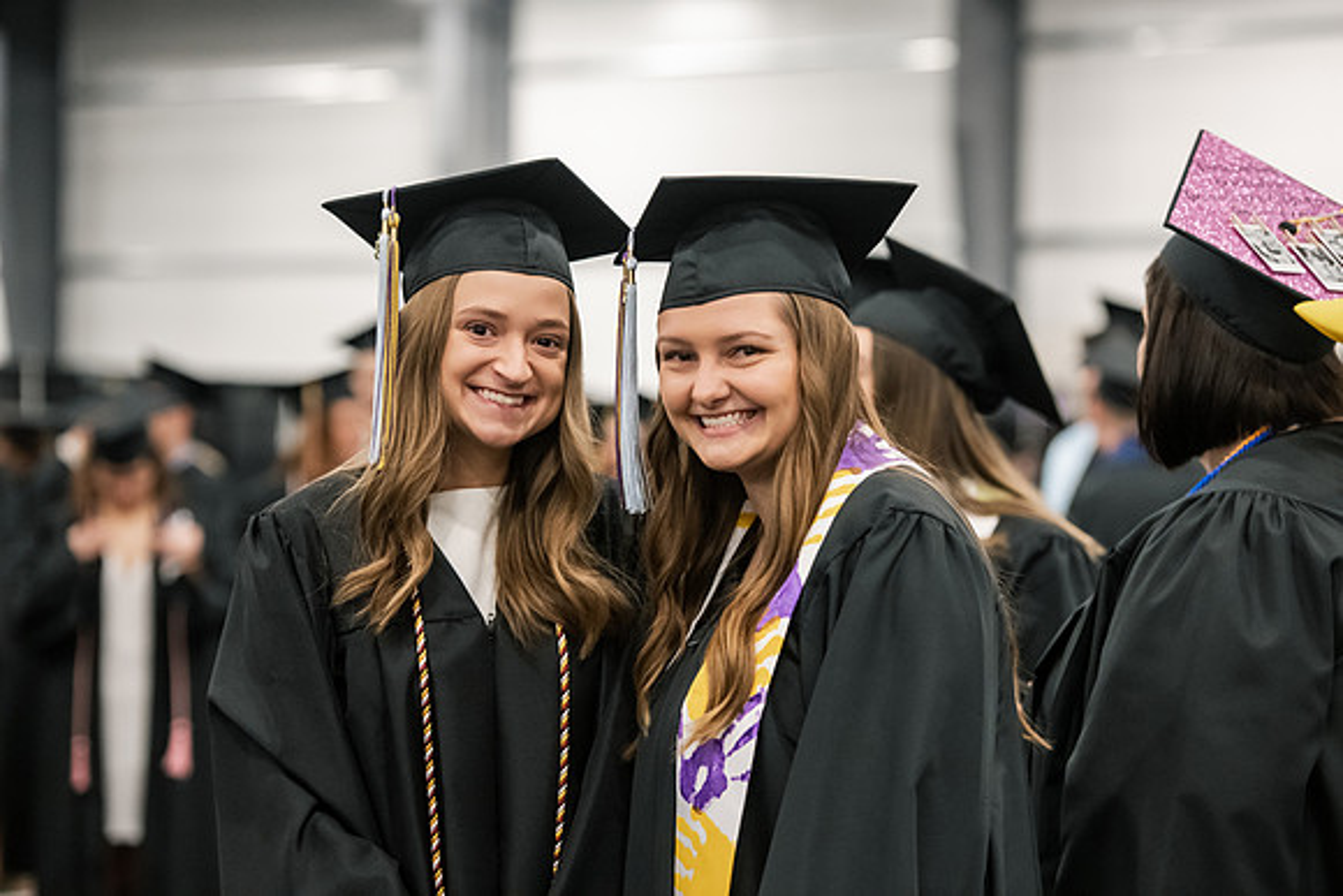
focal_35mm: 120
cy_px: 448
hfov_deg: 17.1
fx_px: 4478
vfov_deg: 11.4
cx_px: 672
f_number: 3.5
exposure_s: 1/200
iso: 4000
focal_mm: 120
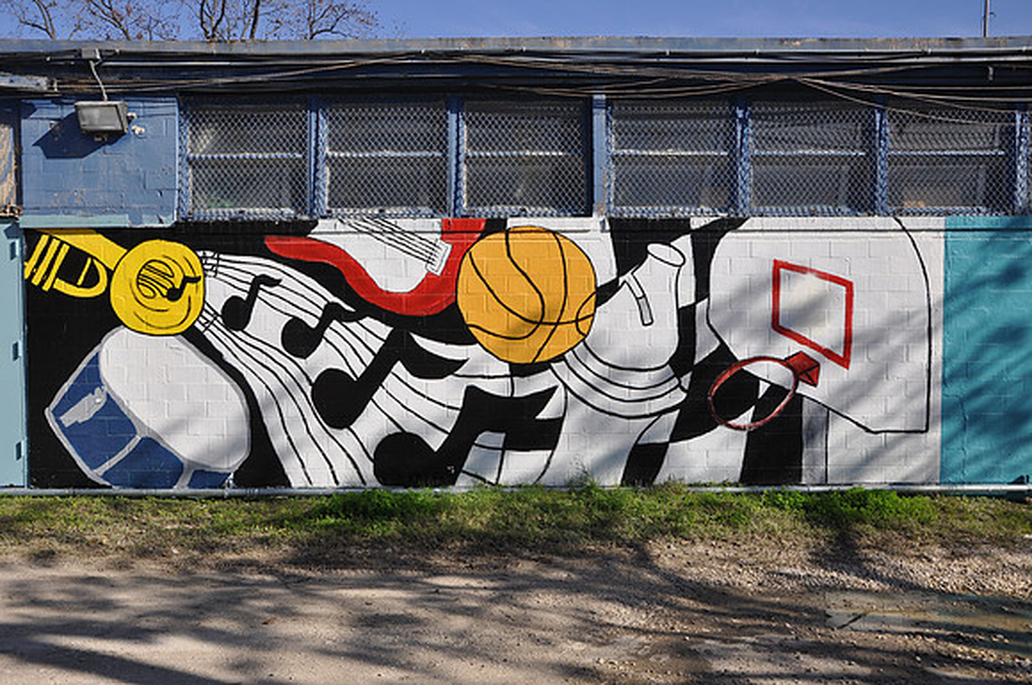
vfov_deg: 39.9
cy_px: 342
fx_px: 945
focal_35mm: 33
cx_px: 516
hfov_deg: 57.3
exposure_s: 1/200
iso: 200
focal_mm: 22
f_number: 7.1
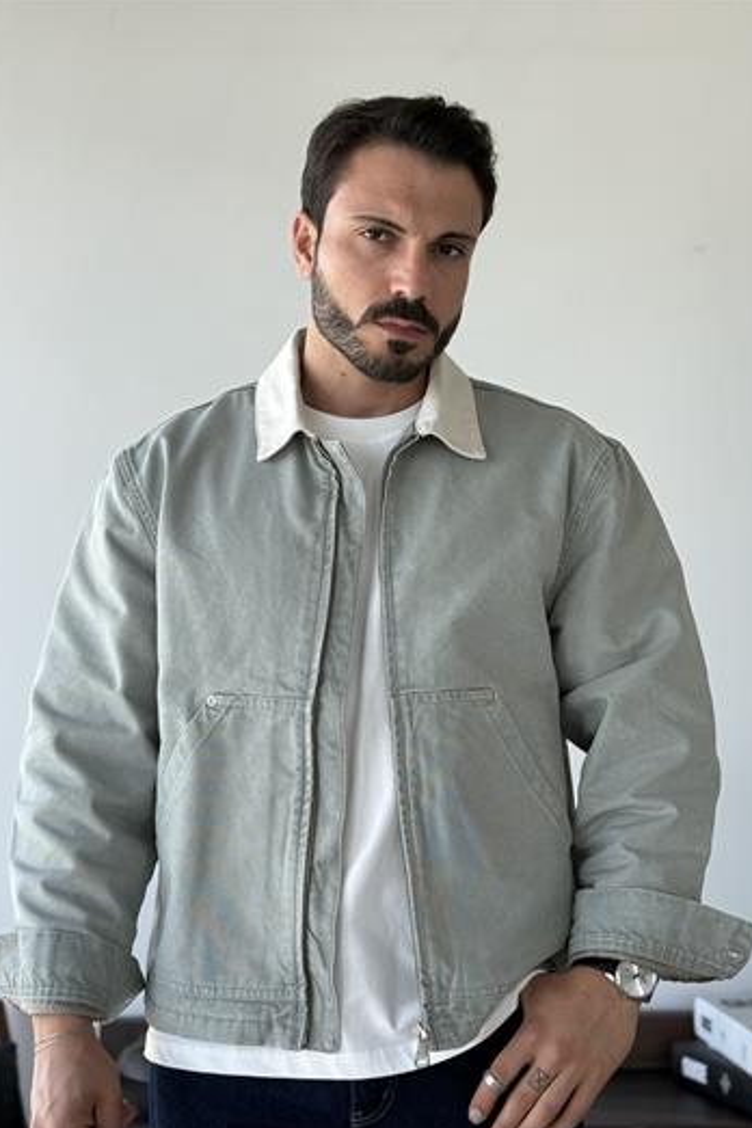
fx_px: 1598
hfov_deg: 26.5
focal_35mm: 51
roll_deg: +0.3
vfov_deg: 38.9
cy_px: 572
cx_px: 348
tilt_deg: +2.4
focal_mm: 6.76
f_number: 1.78
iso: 80
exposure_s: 1/319
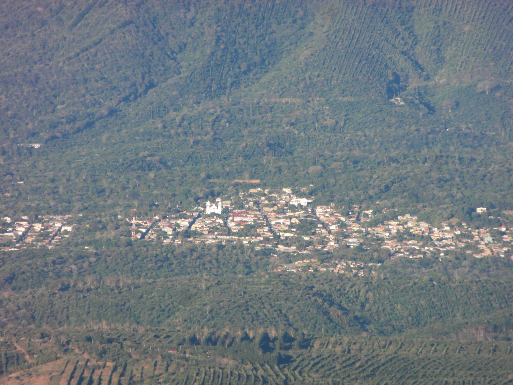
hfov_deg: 4.1
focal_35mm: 483
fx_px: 7158
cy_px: 192
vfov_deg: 3.1
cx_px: 256
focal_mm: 86.1
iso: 100
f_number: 5.9
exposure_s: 1/350
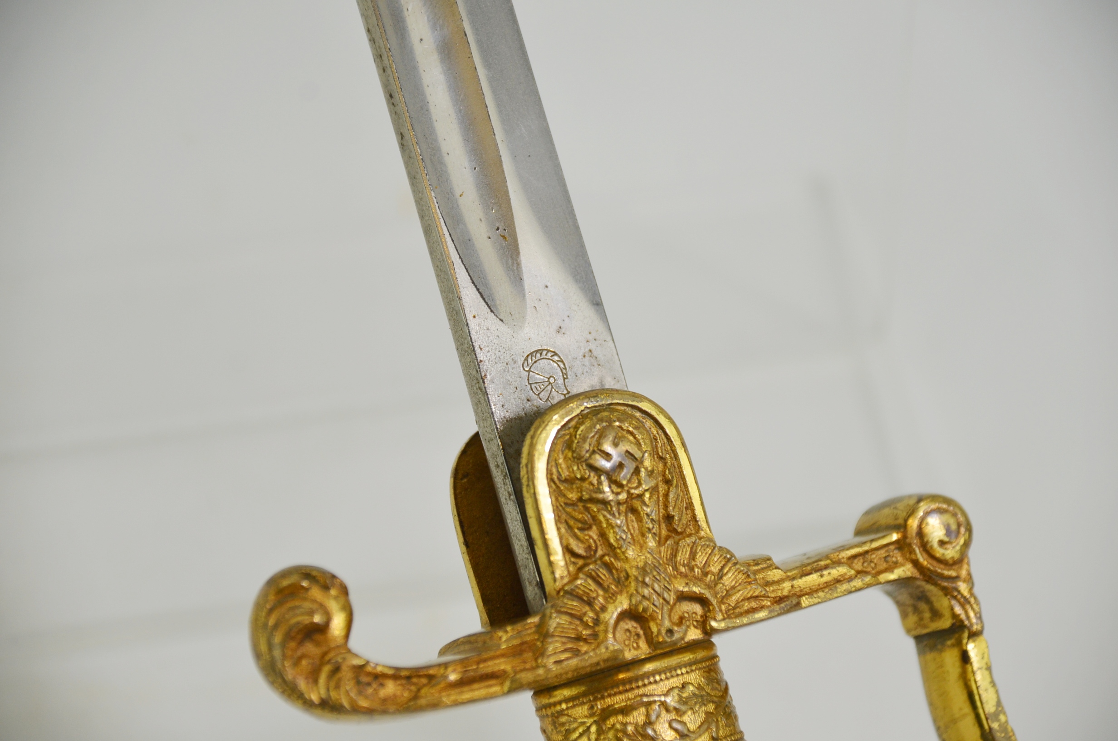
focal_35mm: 202
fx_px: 6276
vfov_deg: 6.8
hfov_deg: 10.2
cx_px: 559
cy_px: 370
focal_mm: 135
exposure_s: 1/250
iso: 450
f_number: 5.6
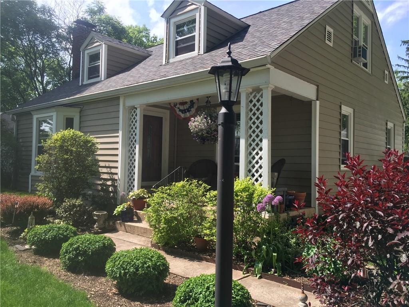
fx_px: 343
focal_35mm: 29
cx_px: 204
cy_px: 154
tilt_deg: +2.1
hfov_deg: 61.7
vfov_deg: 48.2
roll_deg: -1.8
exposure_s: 1/807
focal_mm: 4.15
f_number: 2.2
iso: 32
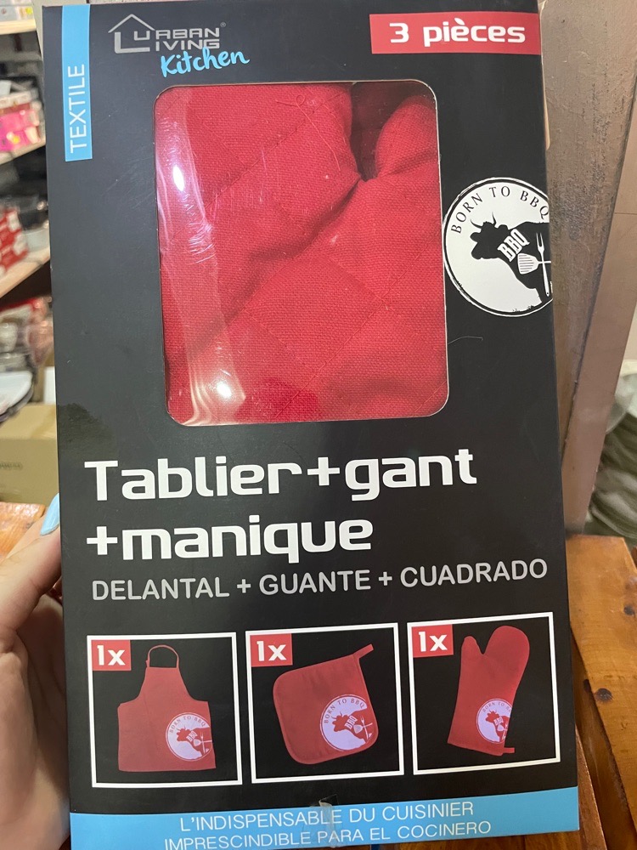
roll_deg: +2.7
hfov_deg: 53.1
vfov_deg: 67.3
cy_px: 425
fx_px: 638
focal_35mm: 26
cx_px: 318
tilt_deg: -32.8
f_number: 1.6
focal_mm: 4.2
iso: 400
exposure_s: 1/50
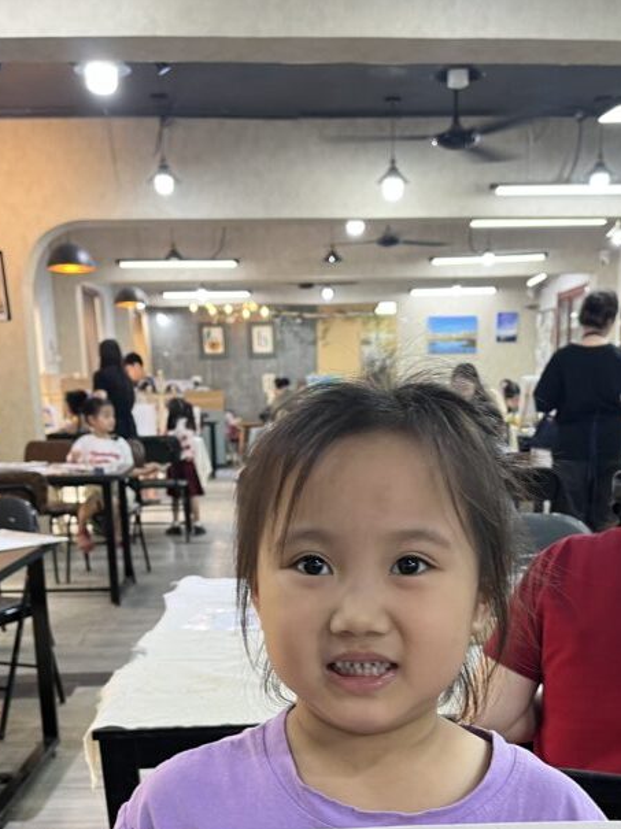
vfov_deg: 41.7
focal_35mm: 43
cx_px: 362
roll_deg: +1.4
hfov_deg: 33.5
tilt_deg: -17.0
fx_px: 1030
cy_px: 680
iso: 80
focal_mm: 5.1
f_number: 1.6
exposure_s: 1/50
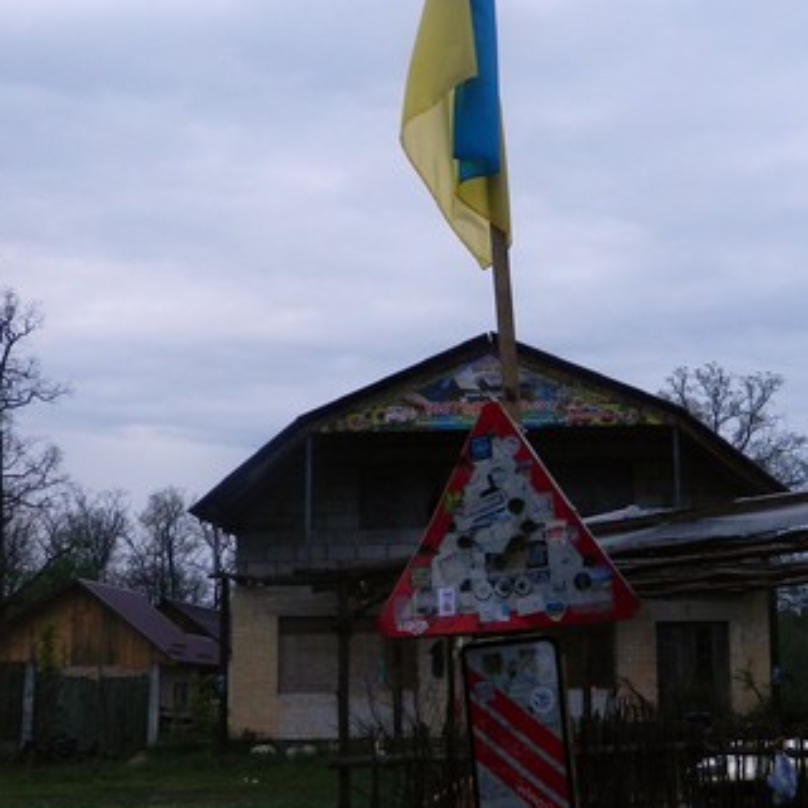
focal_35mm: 60
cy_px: 456
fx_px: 1584
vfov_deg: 28.6
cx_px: 505
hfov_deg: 28.5
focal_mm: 5.6
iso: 80
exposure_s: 1/320
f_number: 3.2
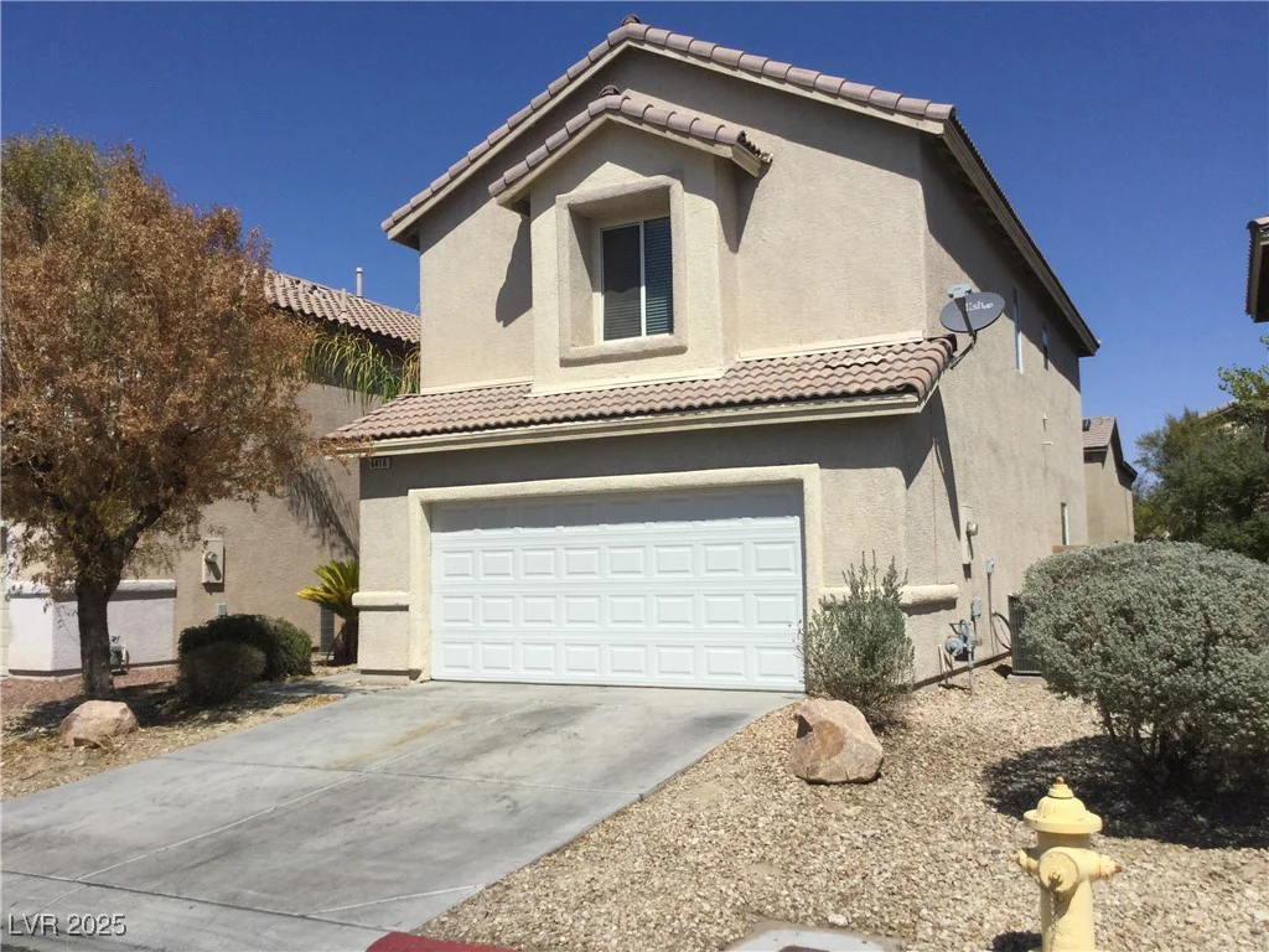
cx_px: 634
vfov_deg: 45.4
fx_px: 1136
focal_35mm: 31
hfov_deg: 58.4
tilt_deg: +3.0
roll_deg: +2.2
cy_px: 476
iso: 25
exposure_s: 1/2809
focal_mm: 3.3
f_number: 2.4
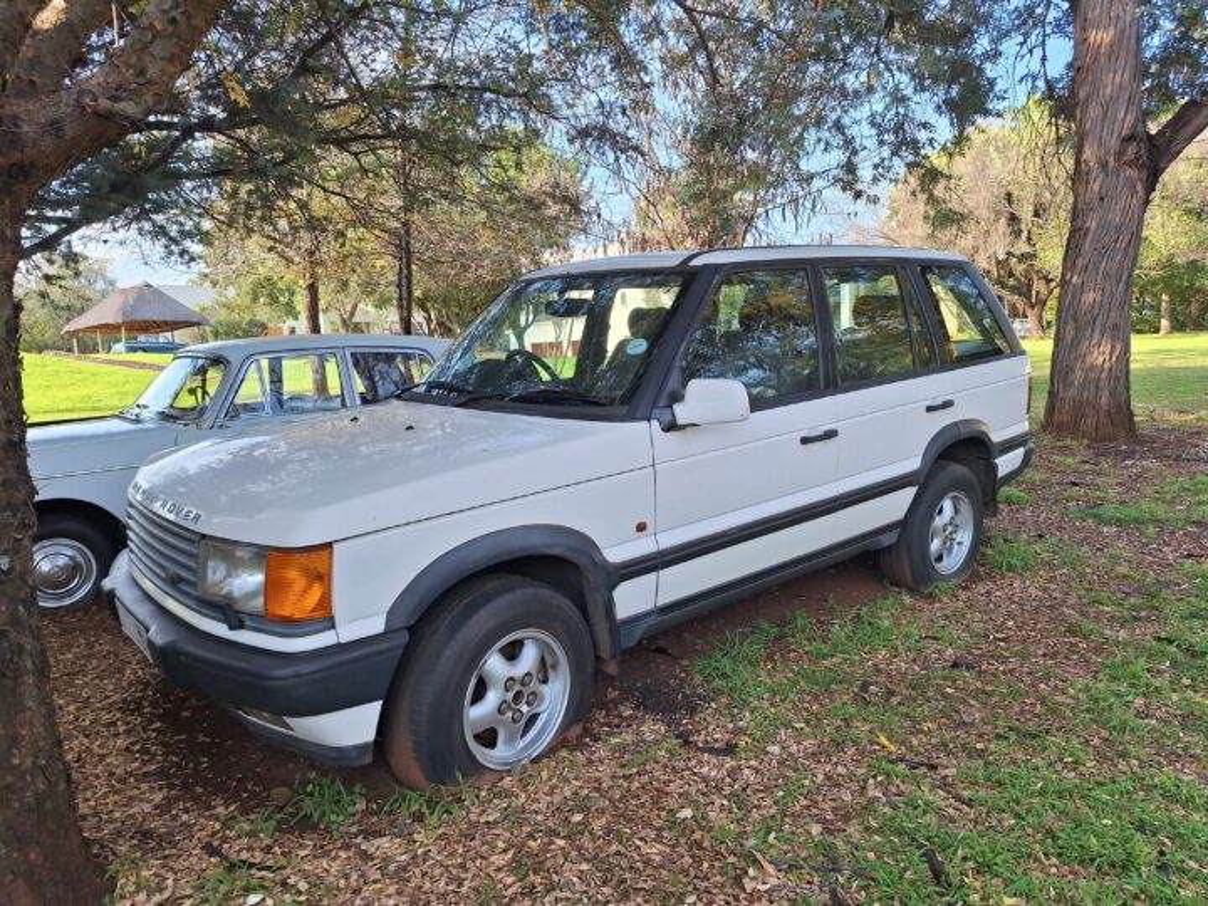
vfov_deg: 58.9
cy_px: 453
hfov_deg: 73.9
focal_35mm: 23
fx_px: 803
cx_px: 604
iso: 40
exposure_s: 1/376
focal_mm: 5.54
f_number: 1.8
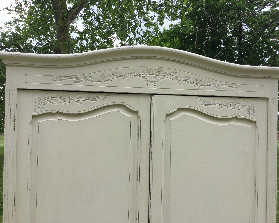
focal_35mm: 33
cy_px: 112
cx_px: 146
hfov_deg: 54.2
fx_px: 272
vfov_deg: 44.5
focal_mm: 3.3
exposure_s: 1/369
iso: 25
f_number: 2.4
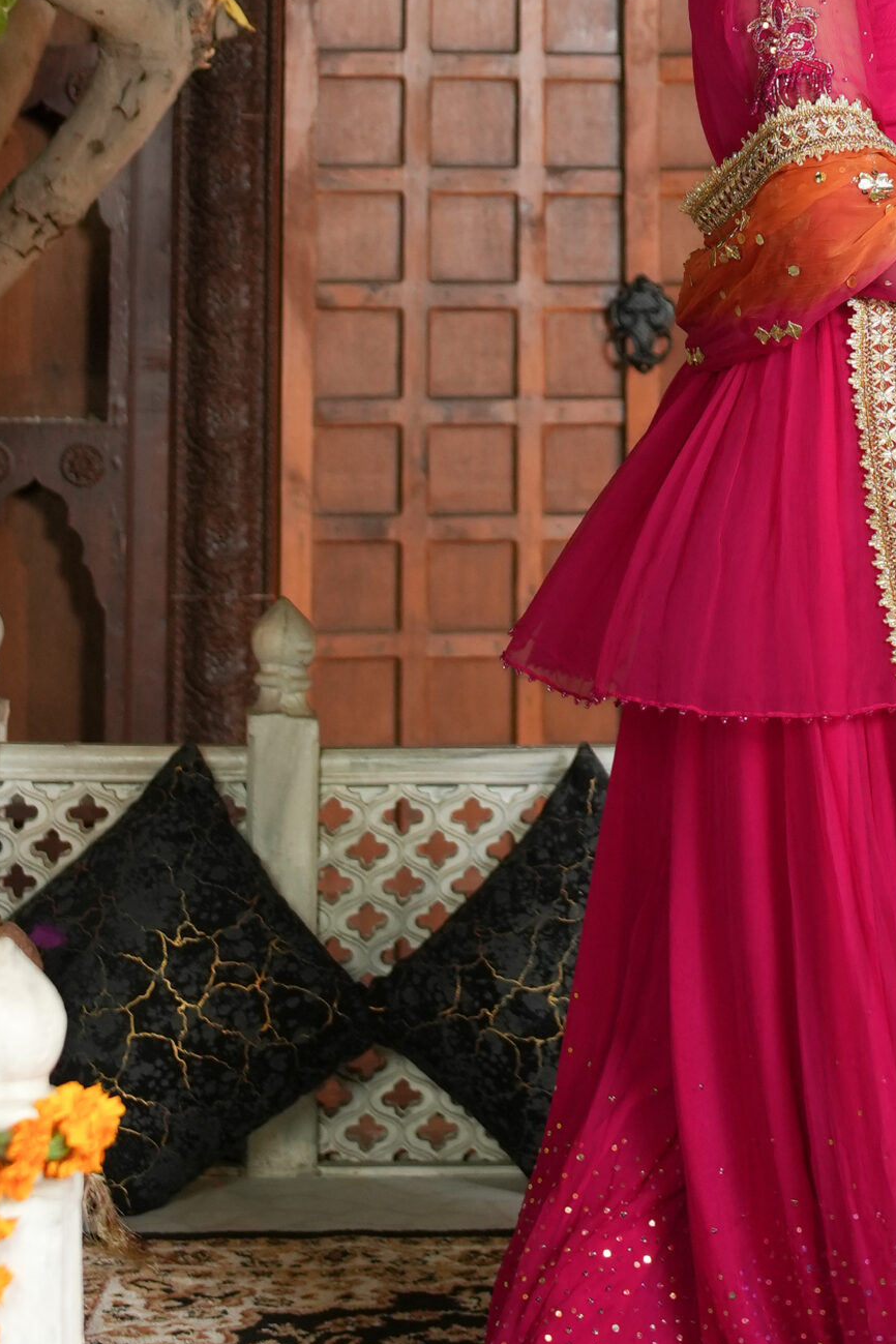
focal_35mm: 69
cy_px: 271
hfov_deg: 19.3
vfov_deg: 28.6
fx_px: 2576
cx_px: 862
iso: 500
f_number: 2.8
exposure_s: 1/125
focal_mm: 35
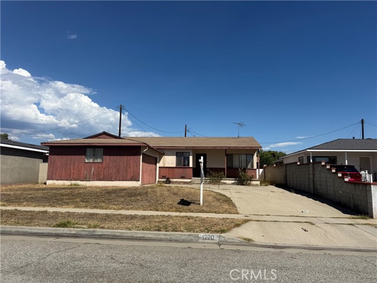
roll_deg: -0.9
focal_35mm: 24
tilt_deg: +8.6
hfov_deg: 71.6
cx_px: 188
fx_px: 261
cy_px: 142
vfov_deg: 56.8
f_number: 1.78
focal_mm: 6.76
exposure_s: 1/7353
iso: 80
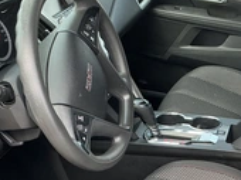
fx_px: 459
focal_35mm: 66
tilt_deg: -36.6
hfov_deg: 29.4
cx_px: 136
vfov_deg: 21.4
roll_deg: -8.0
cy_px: 181
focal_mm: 3
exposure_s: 1/167
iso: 32
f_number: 1.8
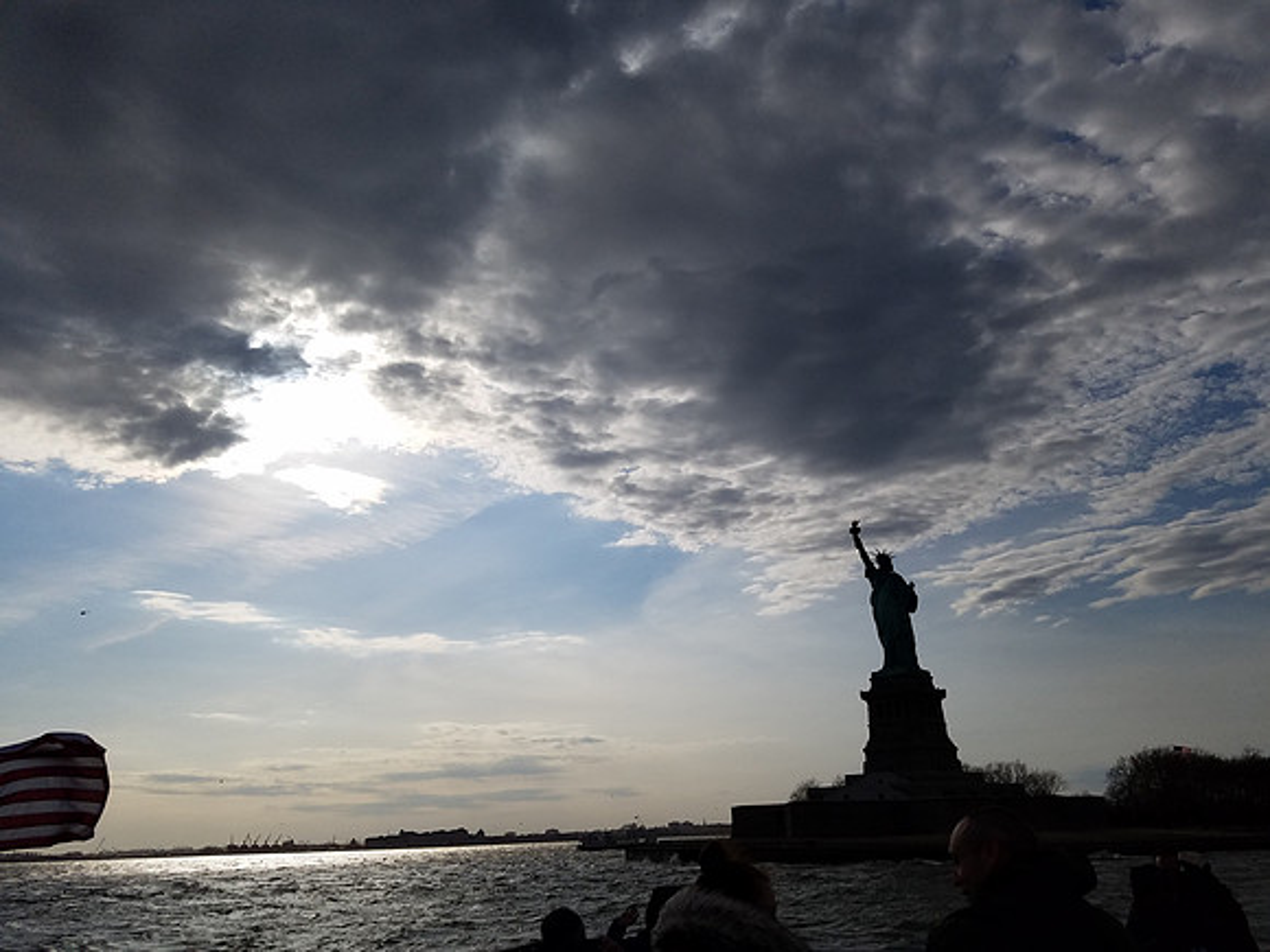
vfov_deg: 51.4
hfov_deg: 65.3
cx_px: 635
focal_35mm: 27
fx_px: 991
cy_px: 476
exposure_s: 1/17152
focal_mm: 4.25
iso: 50
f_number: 1.7
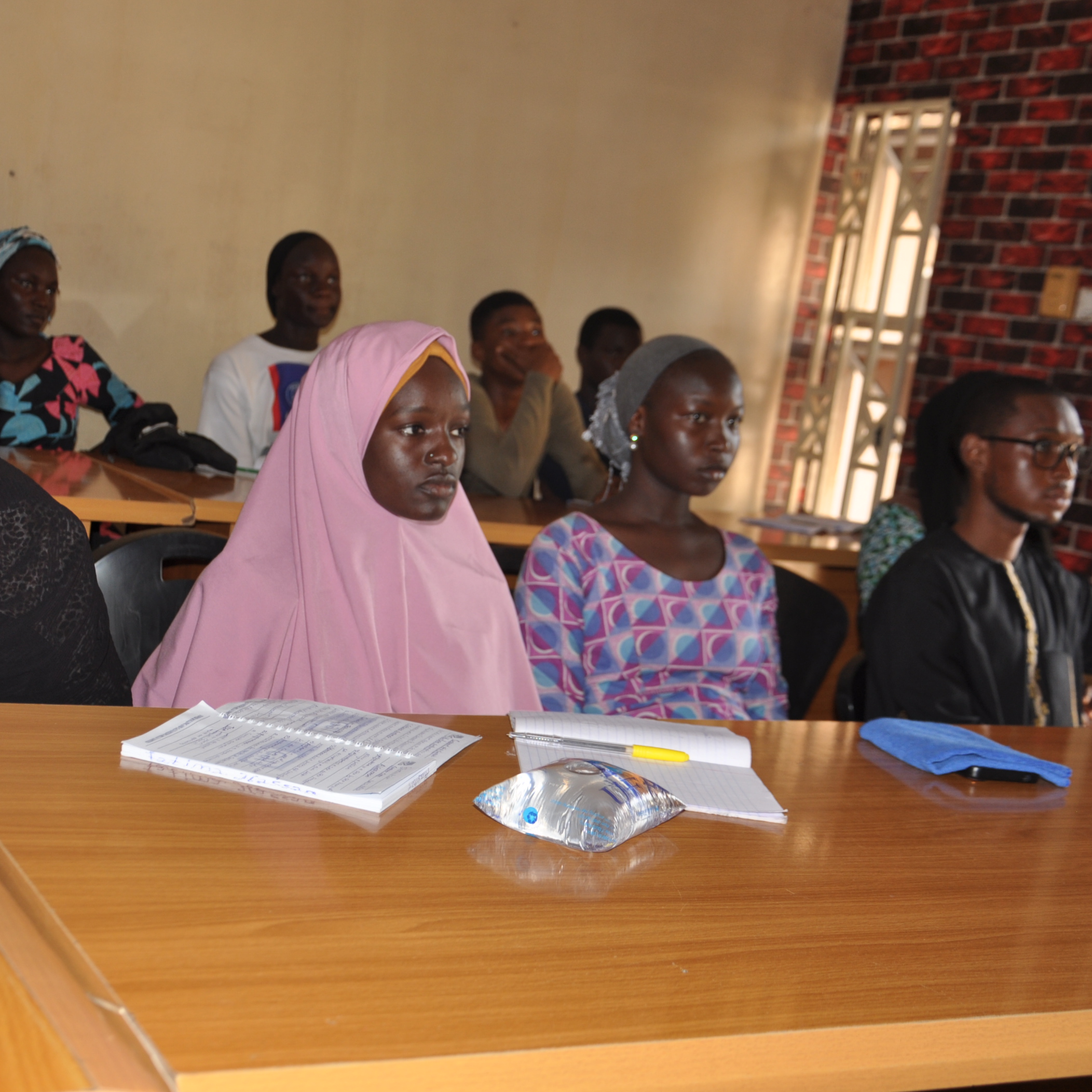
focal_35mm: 49
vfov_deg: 34.9
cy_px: 545
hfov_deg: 34.7
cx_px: 394
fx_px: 1736
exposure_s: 1/60
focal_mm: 25
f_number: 4
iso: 200
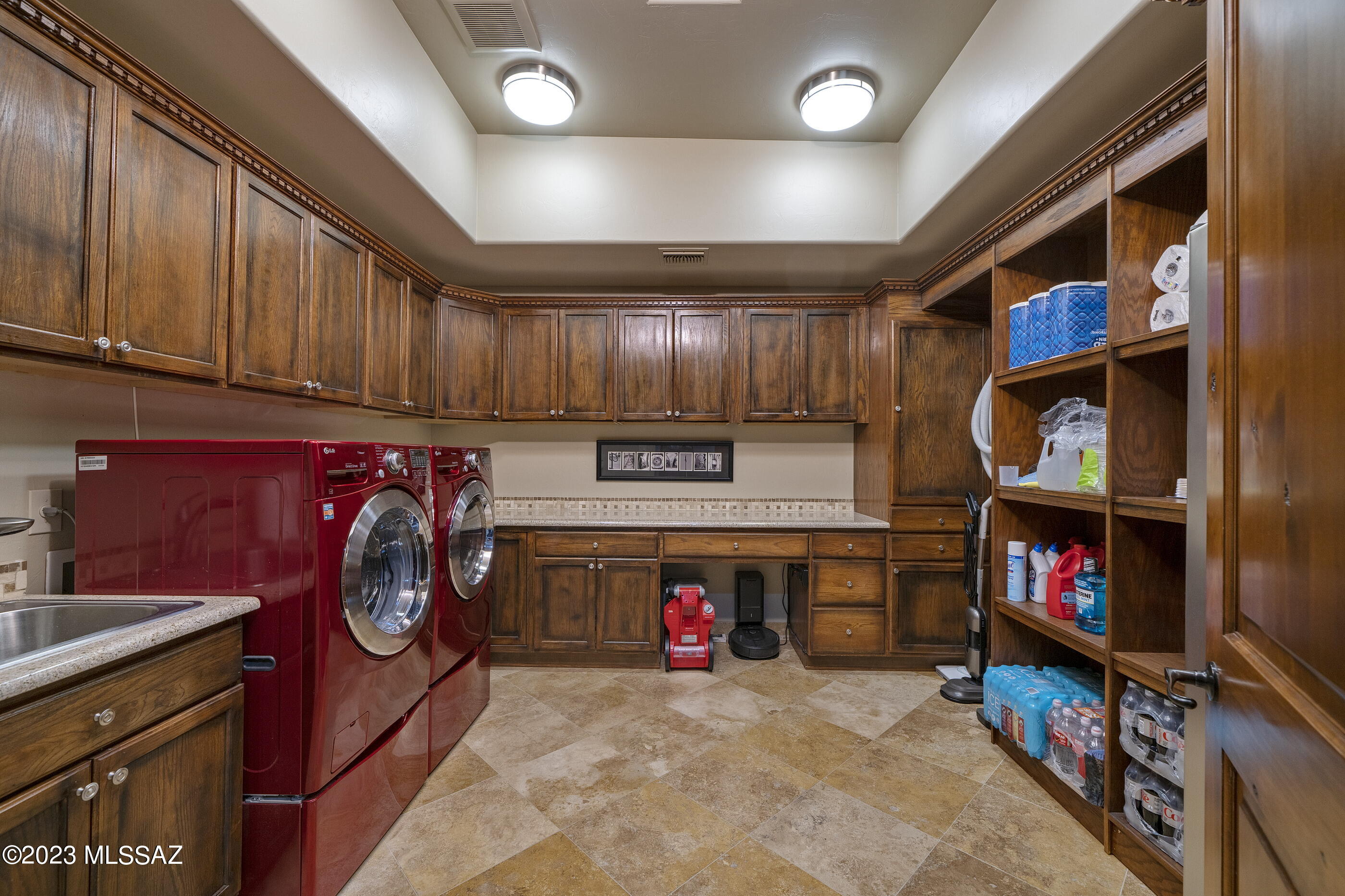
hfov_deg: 104.3
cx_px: 672
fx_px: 523
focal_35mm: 14
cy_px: 448
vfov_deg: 81.2
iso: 200
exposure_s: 1/6
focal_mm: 14
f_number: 7.1
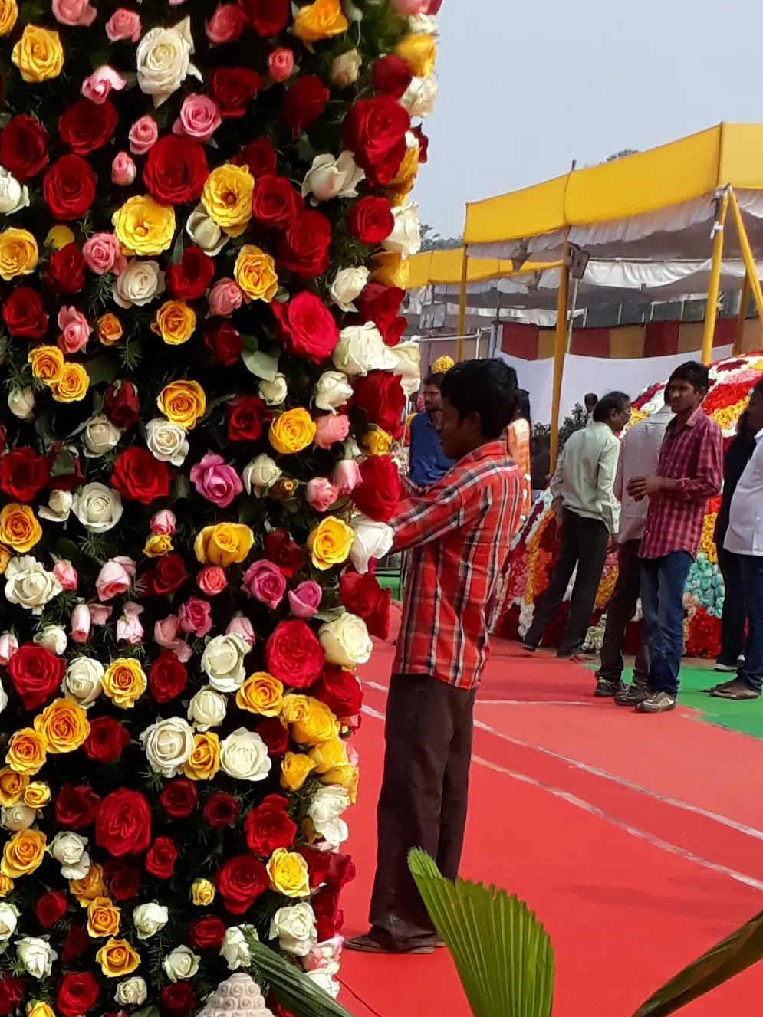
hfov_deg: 16.5
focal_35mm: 84
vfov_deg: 20.0
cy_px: 1539
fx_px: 2469
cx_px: -273
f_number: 1.7
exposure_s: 1/1490
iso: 40
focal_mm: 3.71
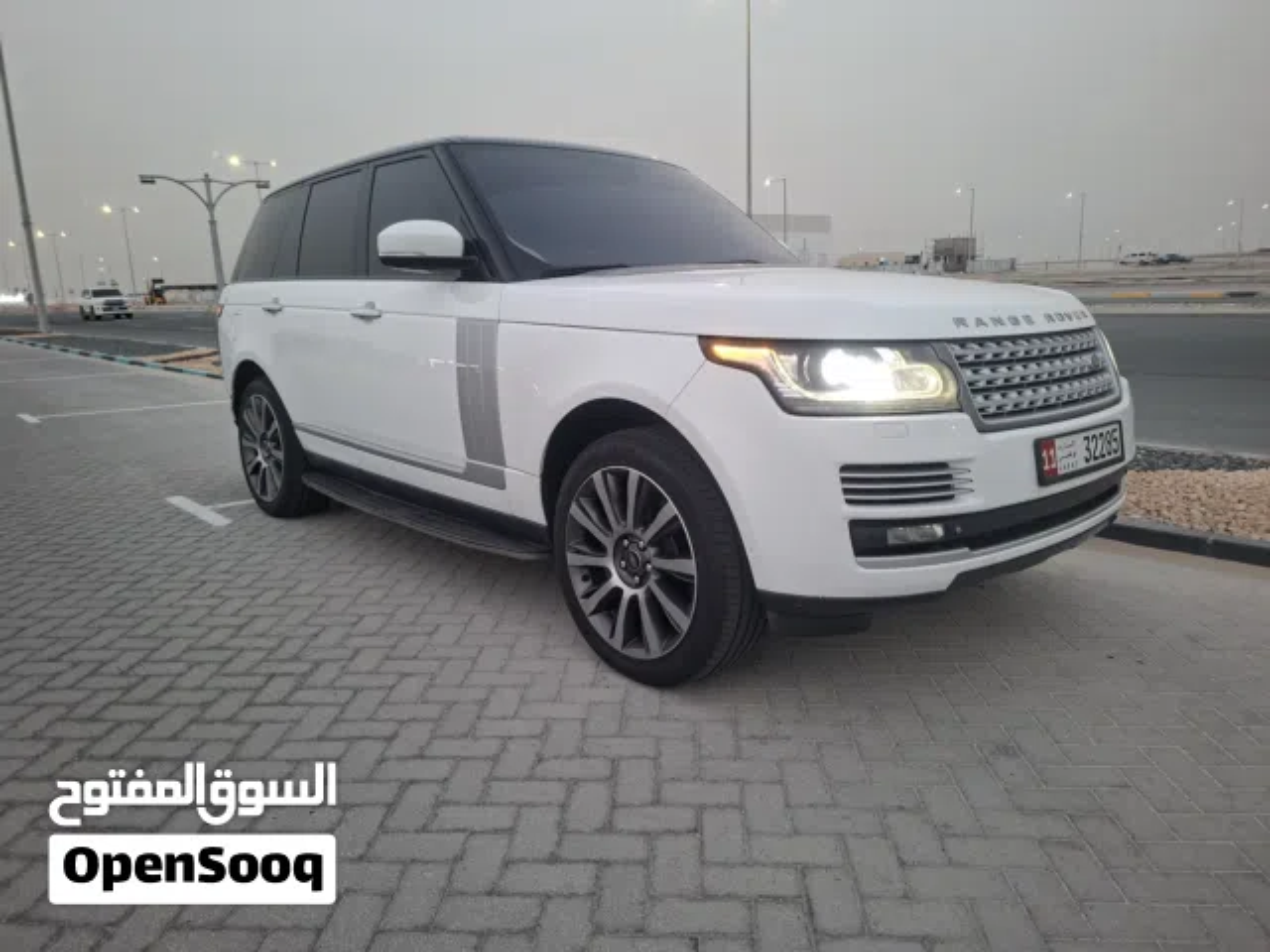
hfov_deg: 73.9
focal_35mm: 23
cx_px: 635
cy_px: 476
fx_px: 844
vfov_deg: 58.9
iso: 250
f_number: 1.8
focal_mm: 5.54
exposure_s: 1/100
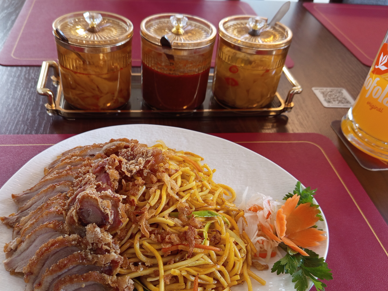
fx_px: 370
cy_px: 174
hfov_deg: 55.3
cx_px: 175
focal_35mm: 33
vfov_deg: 42.8
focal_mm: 5.24
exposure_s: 1/50
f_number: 1.7
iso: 338
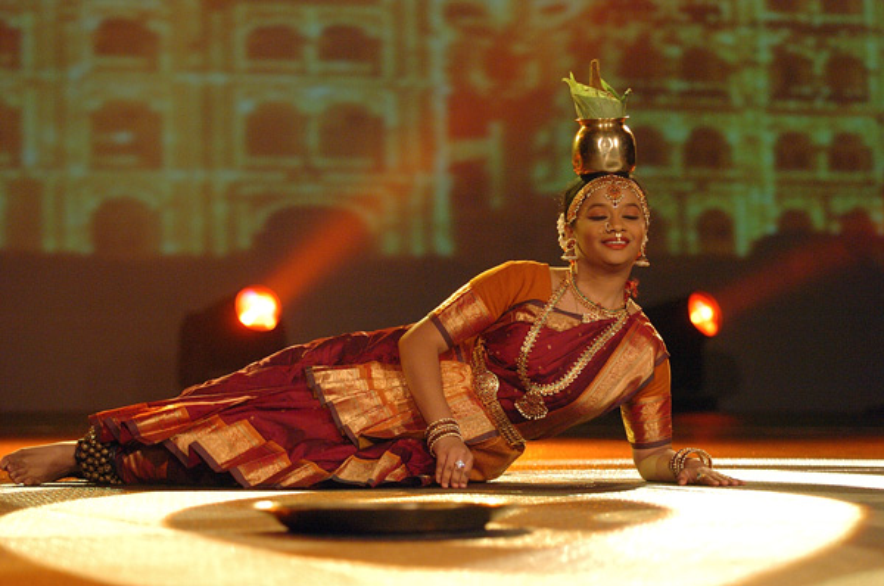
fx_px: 3751
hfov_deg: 13.4
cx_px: 442
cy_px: 293
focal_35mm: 153
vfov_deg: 8.9
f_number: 2.8
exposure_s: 1/125
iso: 800
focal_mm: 102
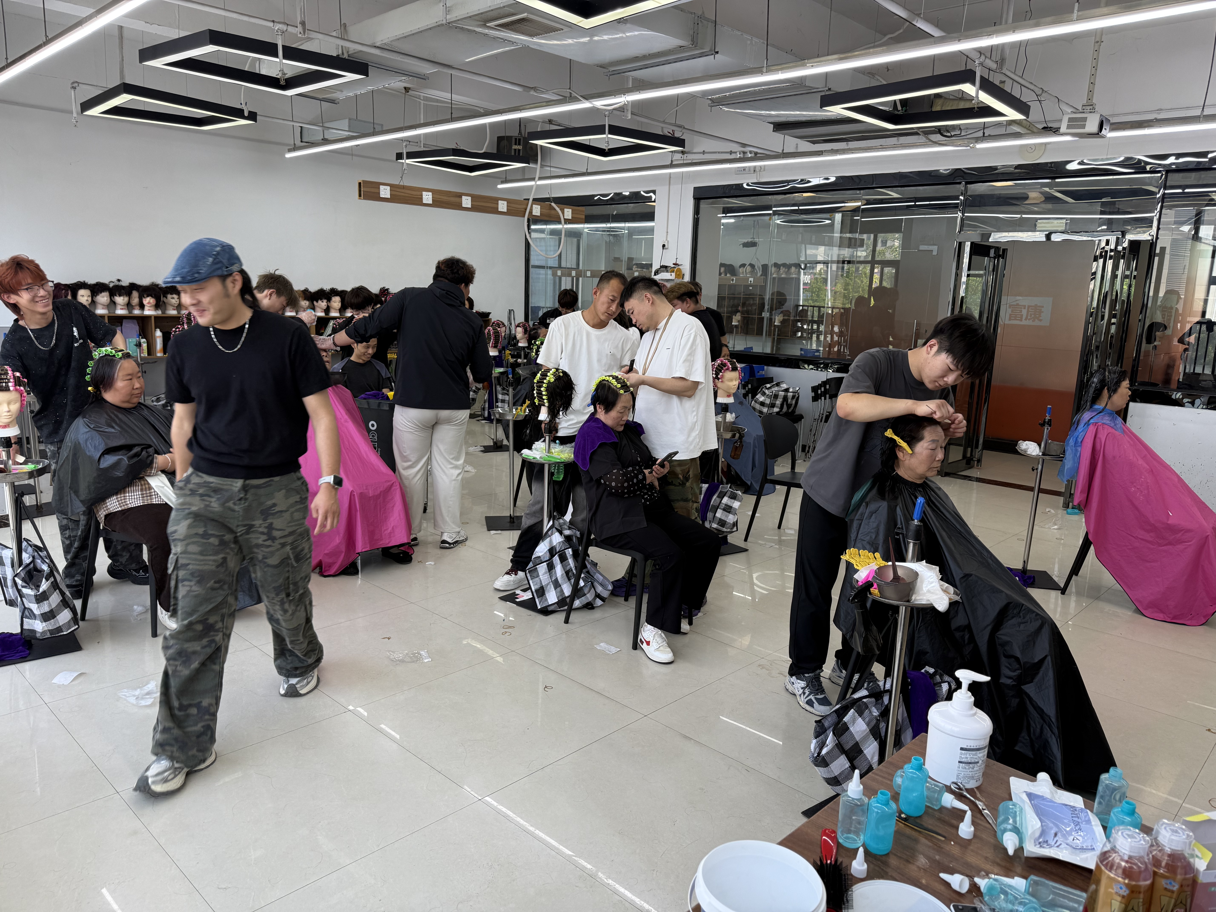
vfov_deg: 56.8
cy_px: 456
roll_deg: -2.0
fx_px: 843
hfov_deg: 71.6
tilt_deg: -9.9
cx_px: 608
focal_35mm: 24
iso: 80
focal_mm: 6.76
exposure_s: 1/121
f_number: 1.78
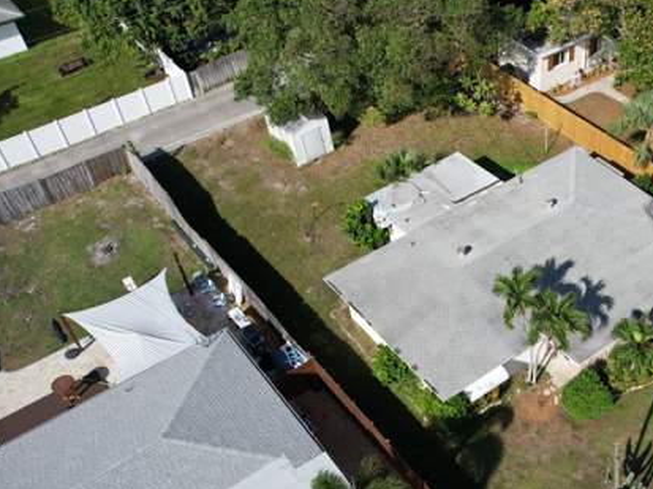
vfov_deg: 34.7
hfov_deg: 44.1
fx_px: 773
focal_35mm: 41
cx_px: 500
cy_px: 335
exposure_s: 1/2500
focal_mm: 8.38
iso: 120
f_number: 2.8
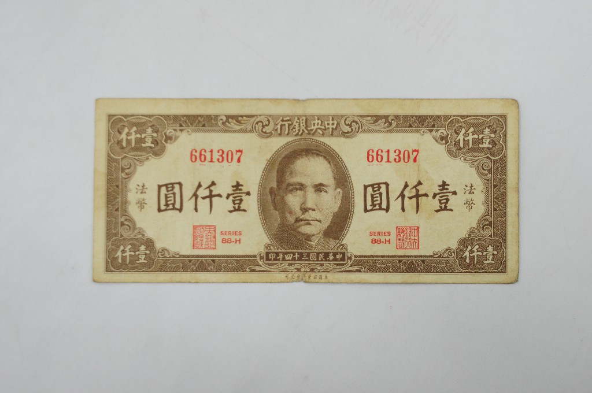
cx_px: 296
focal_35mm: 72
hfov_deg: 28.1
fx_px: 1182
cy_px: 196
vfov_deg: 18.9
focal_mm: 48
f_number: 5.6
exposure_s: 1/80
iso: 640
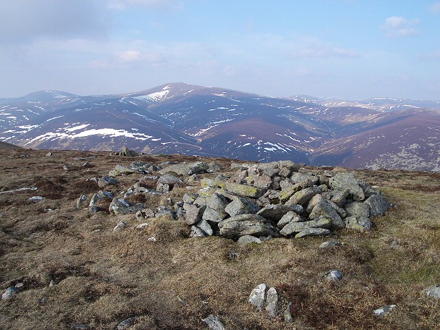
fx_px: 445
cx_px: 220
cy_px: 165
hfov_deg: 52.6
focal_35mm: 35
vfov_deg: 40.7
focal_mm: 5.8
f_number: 4.3
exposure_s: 1/320
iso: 80
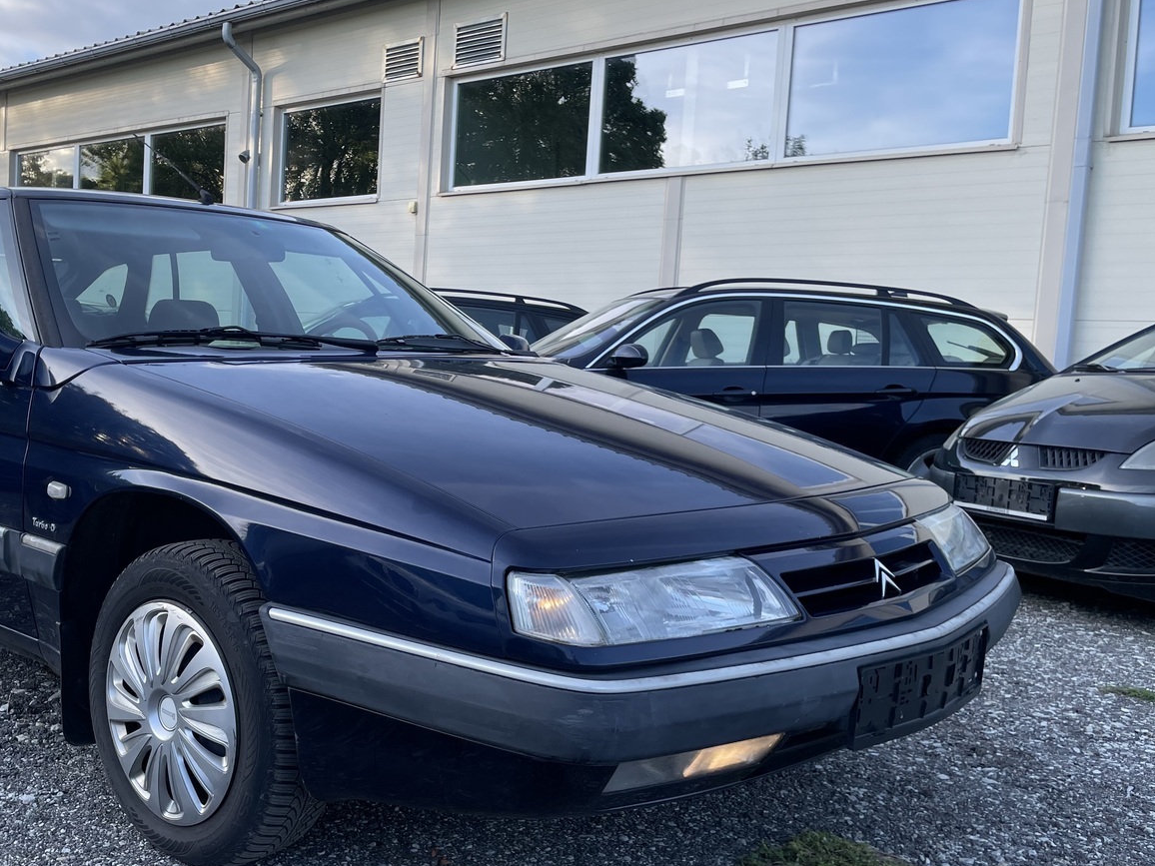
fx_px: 1201
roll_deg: -3.5
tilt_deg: -4.0
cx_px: 368
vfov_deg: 39.7
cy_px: 437
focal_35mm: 36
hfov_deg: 50.3
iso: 32
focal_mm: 4.2
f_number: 1.6
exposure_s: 1/640
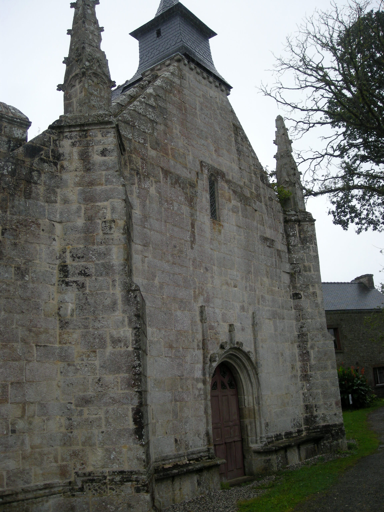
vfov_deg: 52.6
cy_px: 256
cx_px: 192
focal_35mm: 35
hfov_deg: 40.7
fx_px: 518
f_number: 2.8
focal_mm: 5.7
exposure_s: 1/212
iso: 50
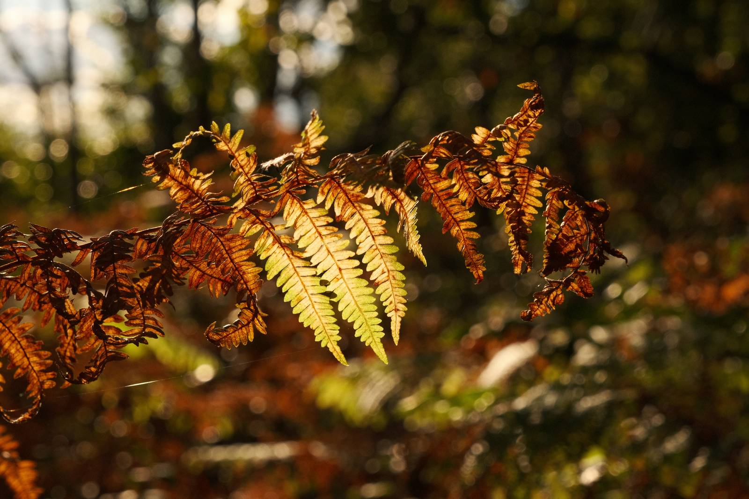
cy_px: 250
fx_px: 1644
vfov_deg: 17.3
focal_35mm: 79
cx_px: 374
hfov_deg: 25.7
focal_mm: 52.4
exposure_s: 1/600
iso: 640
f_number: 8
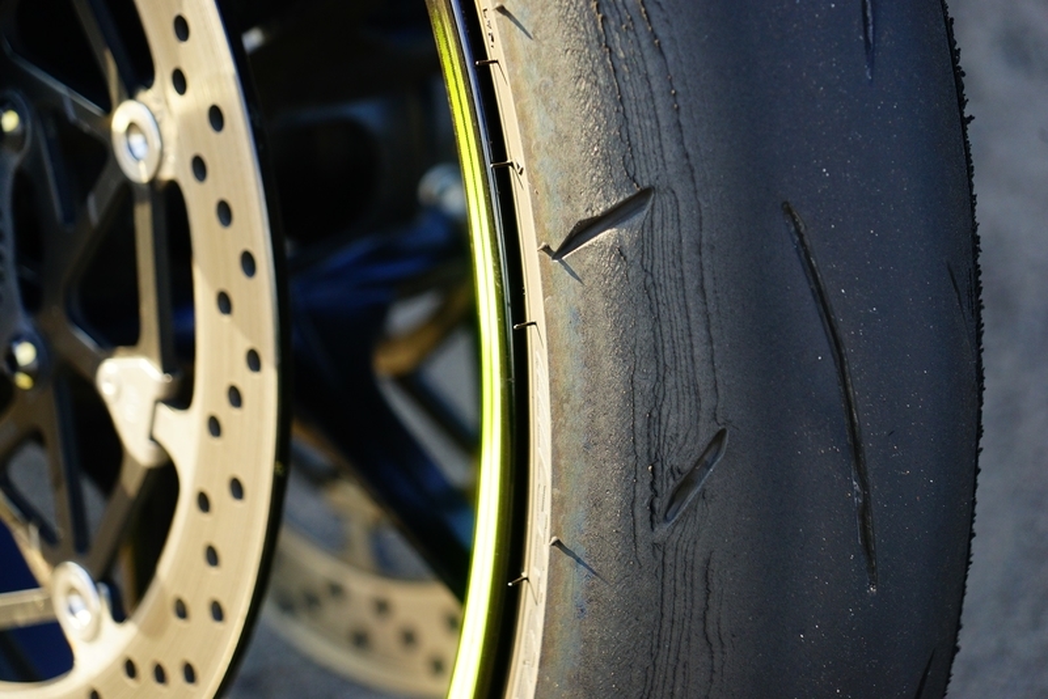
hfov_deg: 10.8
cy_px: 350
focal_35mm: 191
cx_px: 524
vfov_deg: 7.2
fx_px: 5562
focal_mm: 191
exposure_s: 1/200
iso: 640
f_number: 5.6
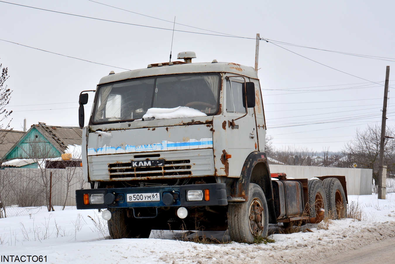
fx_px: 724
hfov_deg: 30.5
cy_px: 132
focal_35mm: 66
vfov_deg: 20.6
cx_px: 198
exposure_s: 1/320
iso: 100
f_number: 8
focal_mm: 44
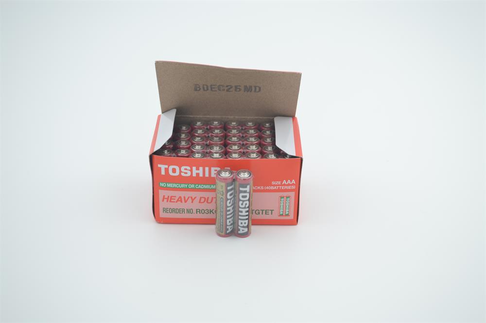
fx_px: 769
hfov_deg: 35.1
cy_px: 162
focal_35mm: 57
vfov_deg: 23.8
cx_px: 243
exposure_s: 1/60
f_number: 5
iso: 100
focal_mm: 38
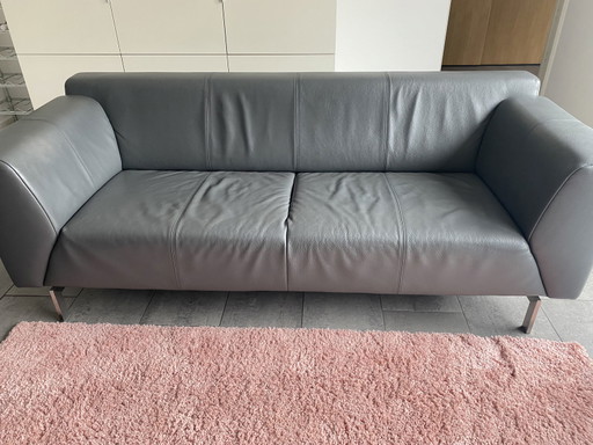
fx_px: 445
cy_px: 222
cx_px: 296
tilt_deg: -30.3
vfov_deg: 53.1
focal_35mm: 26
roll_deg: +0.8
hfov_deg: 67.3
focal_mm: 4.25
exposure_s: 1/90
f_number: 1.8
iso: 125
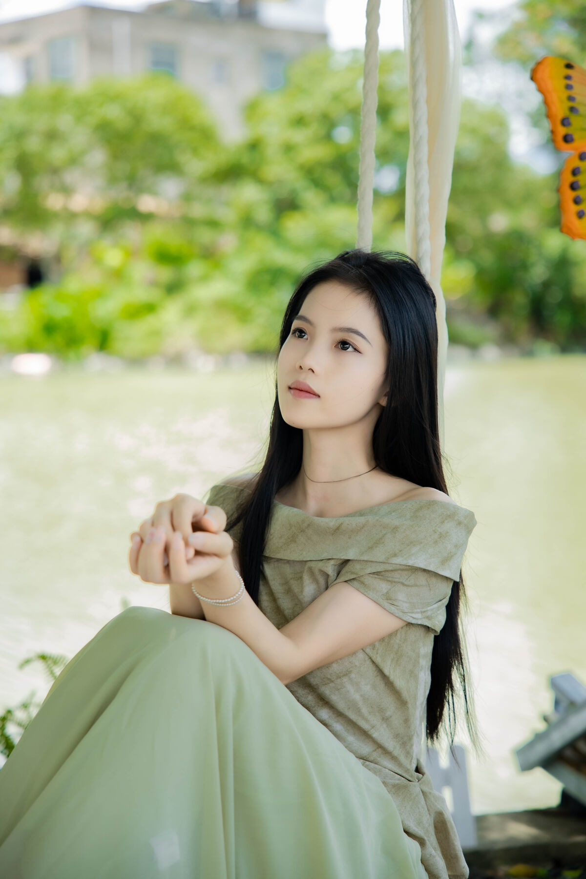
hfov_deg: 19.5
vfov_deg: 28.8
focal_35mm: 70
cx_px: 293
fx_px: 1709
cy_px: 440
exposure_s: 1/250
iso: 100
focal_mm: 70
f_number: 2.8
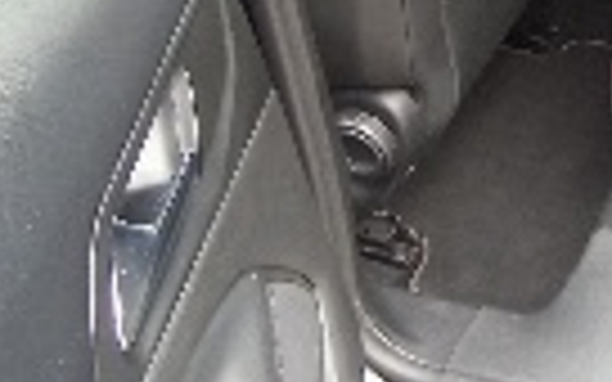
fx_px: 867
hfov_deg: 32.7
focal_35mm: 52
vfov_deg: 22.0
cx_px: 716
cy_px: -130
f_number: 2.2
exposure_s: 1/50
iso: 171
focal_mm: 1.65
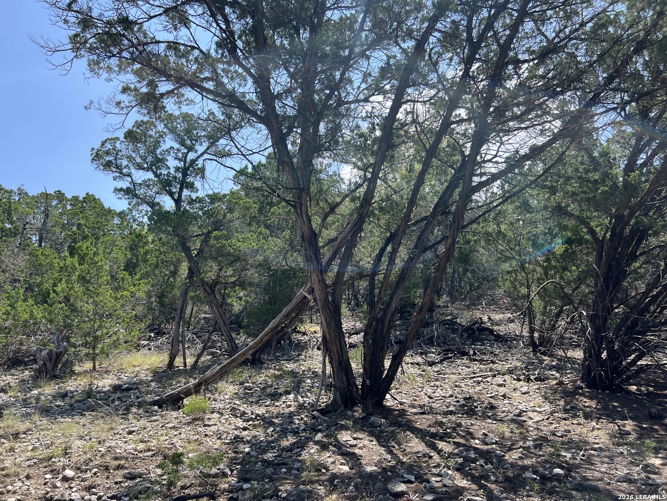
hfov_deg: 67.3
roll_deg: +1.1
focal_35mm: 26
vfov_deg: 53.1
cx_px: 334
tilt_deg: +18.8
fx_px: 501
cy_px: 250
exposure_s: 1/1698
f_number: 1.5
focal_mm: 5.7
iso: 50
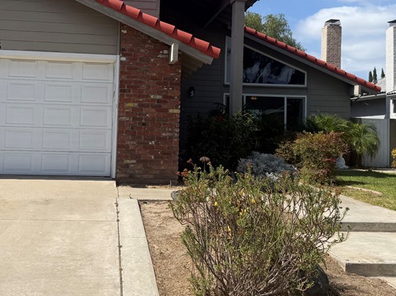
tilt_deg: +3.4
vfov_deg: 30.7
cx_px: 146
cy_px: 101
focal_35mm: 47
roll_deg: -2.6
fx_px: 538
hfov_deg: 40.1
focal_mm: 6.76
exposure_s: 1/5714
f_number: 1.78
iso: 80
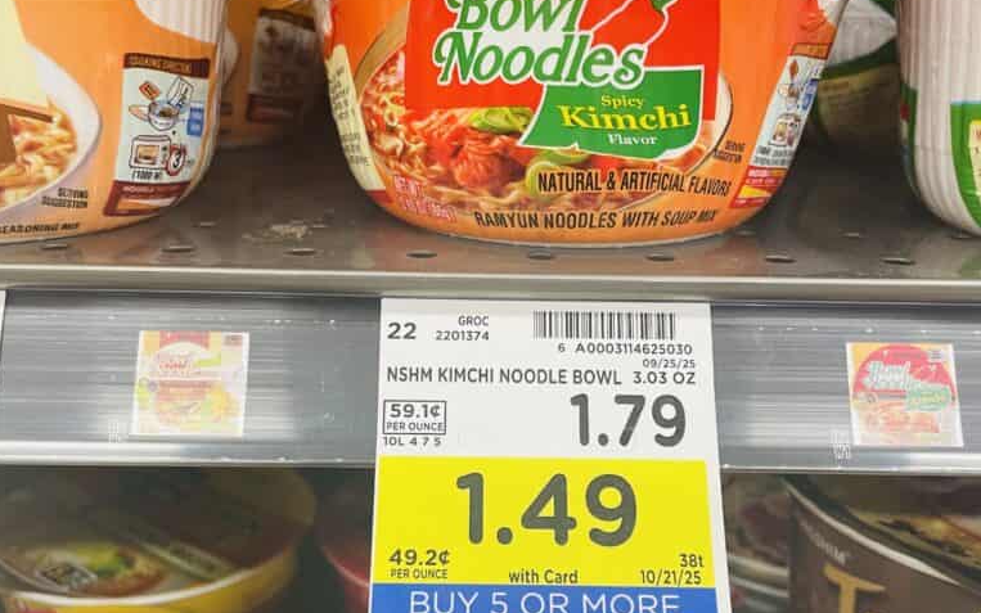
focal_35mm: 37
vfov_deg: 34.2
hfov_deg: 52.7
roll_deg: -1.9
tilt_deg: -21.7
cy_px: 392
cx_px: 489
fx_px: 989
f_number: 1.6
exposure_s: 1/60
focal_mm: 4.2
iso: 100
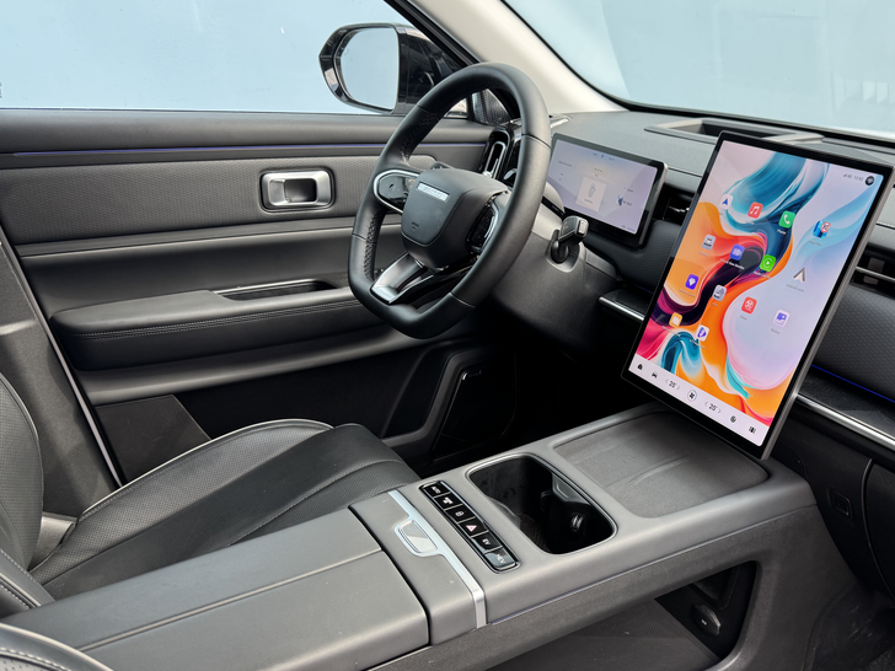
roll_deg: -2.5
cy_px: 364
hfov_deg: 57.5
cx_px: 572
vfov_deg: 45.4
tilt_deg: -23.1
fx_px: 802
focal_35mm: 31
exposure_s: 1/177
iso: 64
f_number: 1.78
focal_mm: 6.76
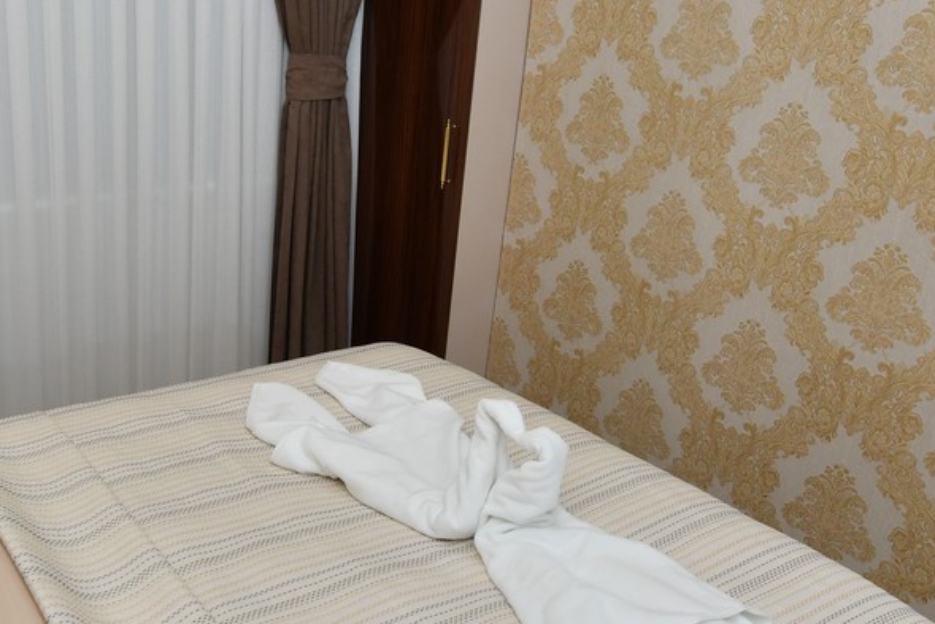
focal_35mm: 38
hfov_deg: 49.0
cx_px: 251
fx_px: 987
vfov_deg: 35.1
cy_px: 296
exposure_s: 1/50
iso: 320
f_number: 9
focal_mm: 14
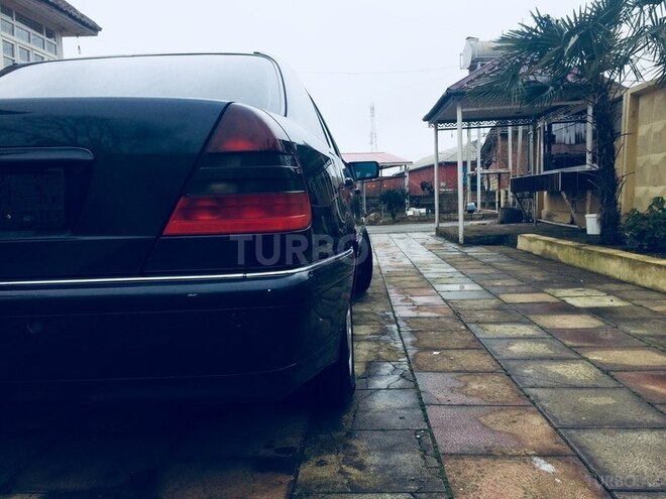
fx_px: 558
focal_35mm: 29
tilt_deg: -4.5
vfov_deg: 48.2
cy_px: 250
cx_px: 333
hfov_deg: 61.7
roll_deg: +2.9
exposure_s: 1/328
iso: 32
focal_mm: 4.15
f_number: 2.2
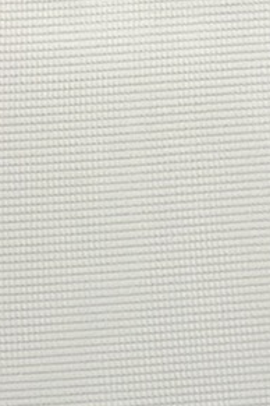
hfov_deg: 6.5
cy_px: -854
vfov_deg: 8.7
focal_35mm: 190
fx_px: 2137
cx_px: 842
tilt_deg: -9.5
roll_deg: +0.7
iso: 500
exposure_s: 1/50
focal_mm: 5.96
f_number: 1.6
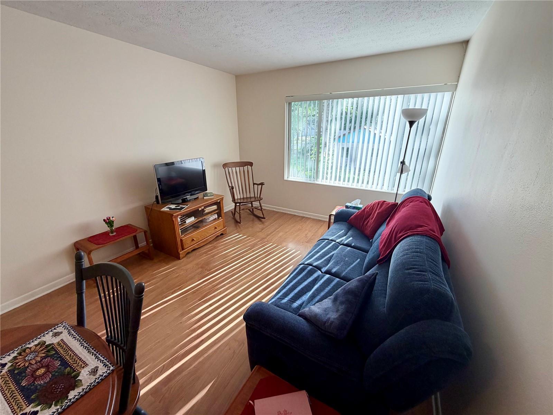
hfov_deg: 102.1
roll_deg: +0.4
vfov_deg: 85.7
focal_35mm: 14
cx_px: 276
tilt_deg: -19.2
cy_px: 208
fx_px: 224
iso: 80
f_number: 2.2
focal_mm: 2.22
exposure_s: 1/121
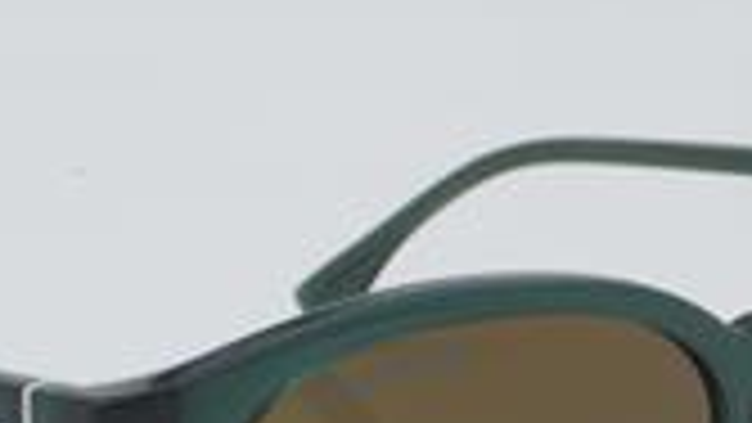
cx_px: 410
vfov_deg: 6.4
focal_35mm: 188
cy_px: 508
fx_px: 3749
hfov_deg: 11.5
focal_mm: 50
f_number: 32
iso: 100
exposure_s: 1/3
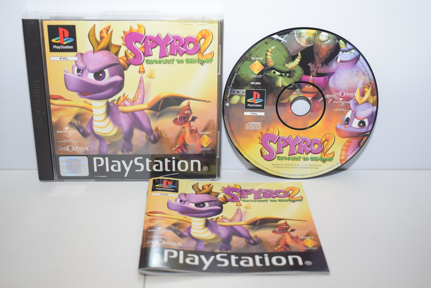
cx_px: 216
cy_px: 144
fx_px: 646
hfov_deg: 36.9
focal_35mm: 54
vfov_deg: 25.1
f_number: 5
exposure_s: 1/250
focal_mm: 36
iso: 640
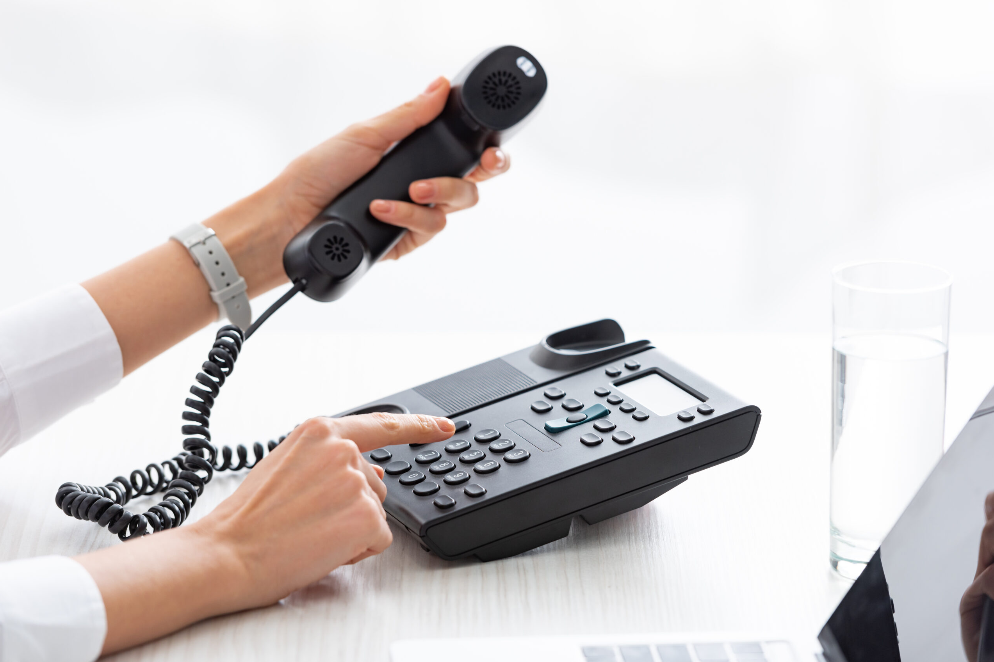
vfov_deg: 8.0
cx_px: 498
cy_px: 333
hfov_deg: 12.0
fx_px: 4721
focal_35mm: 171
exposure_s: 1/200
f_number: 4
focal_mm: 170
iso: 200
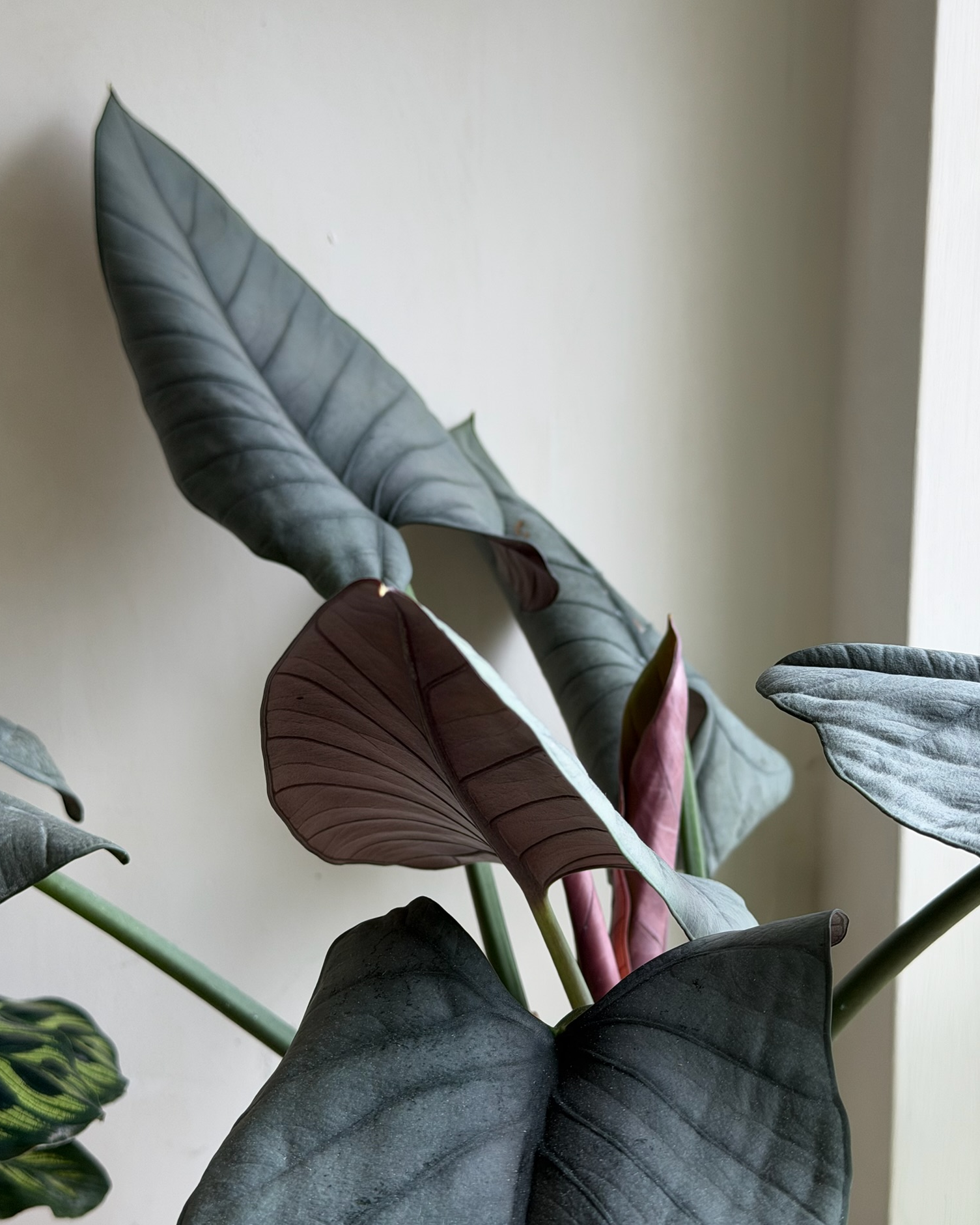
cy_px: 646
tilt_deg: -5.2
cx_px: 496
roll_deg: -1.7
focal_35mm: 51
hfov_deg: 29.7
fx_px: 1849
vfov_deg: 36.6
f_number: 1.78
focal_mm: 6.76
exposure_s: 1/159
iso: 50
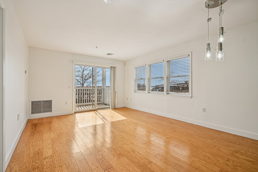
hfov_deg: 96.7
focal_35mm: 16
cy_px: 86
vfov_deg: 73.7
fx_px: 115
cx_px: 129
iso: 400
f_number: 8
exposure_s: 1/400
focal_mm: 16
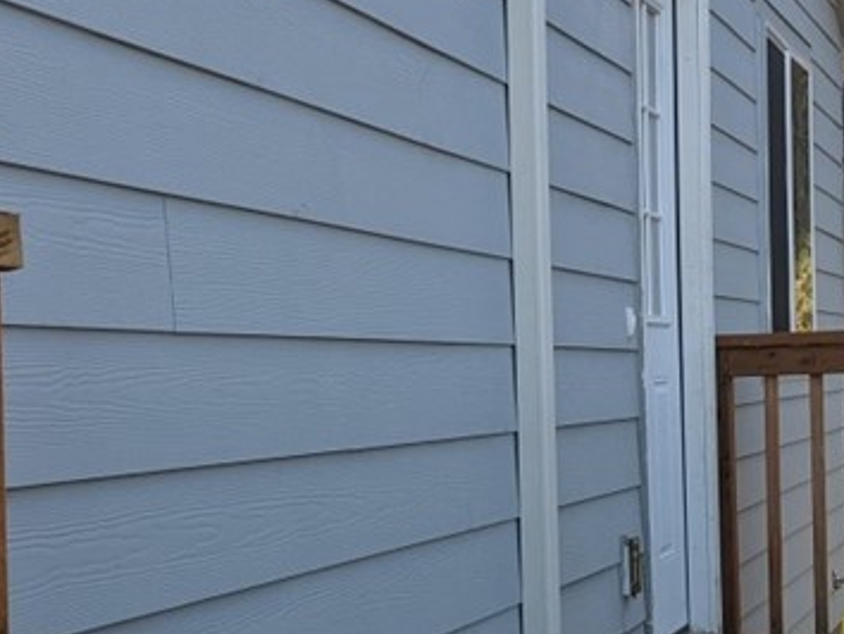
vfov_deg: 18.9
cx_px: 393
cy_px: 428
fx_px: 1903
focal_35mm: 78
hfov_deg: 25.0
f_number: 1.8
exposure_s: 1/1949
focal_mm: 4.44
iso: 53
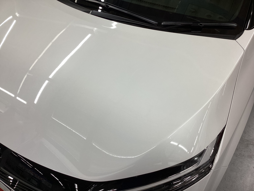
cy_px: 96
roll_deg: +1.5
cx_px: 127
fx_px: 227
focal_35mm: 31
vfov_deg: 45.4
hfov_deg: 58.4
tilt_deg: -44.2
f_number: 2.4
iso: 40
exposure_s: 1/100
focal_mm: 3.3
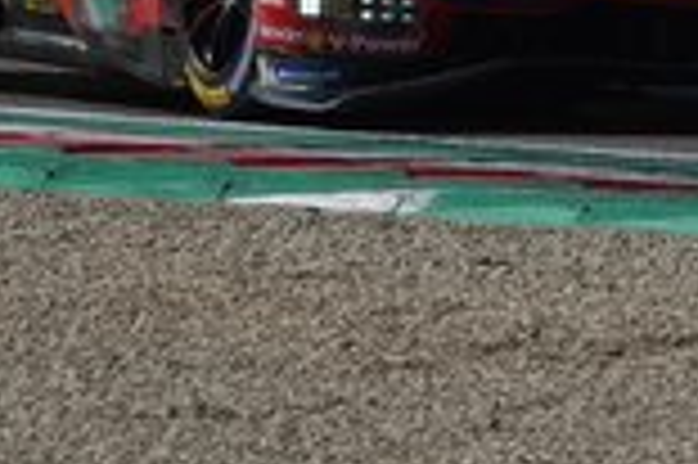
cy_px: -27
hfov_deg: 1.4
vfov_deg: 0.9
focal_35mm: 1453
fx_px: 28142
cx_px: 599
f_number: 6.3
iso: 100
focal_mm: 183.43
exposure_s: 1/800
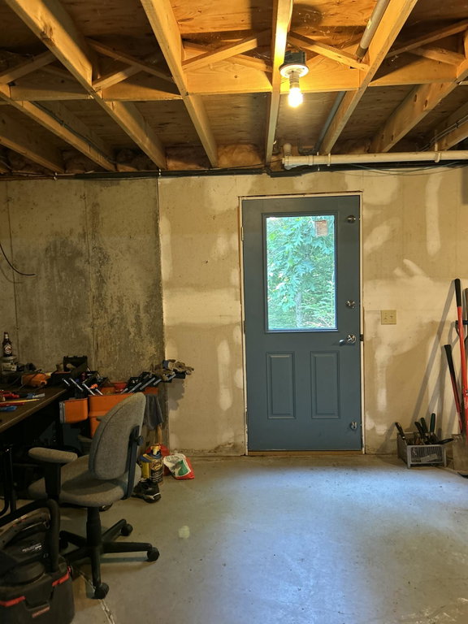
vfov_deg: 67.3
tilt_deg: -4.4
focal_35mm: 26
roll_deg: +1.1
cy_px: 312
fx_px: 469
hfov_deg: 53.1
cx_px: 234
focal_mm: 5.7
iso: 400
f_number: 1.5
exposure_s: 1/60
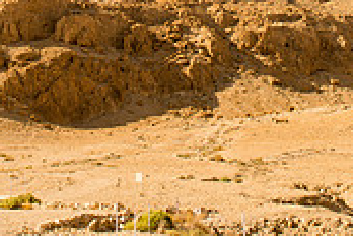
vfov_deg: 15.7
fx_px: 784
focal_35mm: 80
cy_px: -119
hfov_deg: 25.3
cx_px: 128
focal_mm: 24
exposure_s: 1/4000
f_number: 2.8
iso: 200
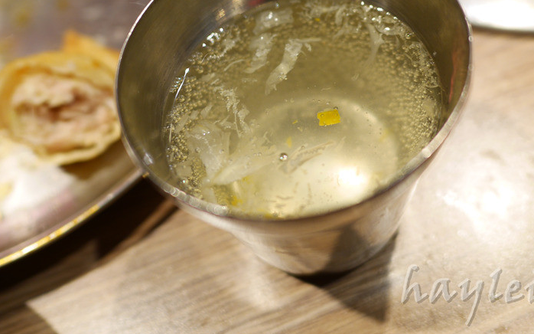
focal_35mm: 41
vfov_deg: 30.7
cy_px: 82
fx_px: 597
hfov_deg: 48.0
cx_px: 314
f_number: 2
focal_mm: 15
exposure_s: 1/160
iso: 200
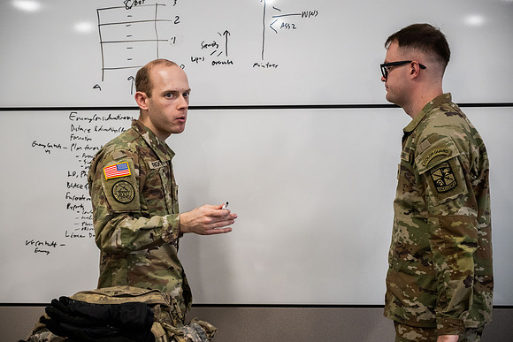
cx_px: 256
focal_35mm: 71
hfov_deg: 28.5
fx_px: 1009
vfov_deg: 19.3
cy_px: 171
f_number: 4
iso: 2500
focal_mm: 70
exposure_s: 1/400
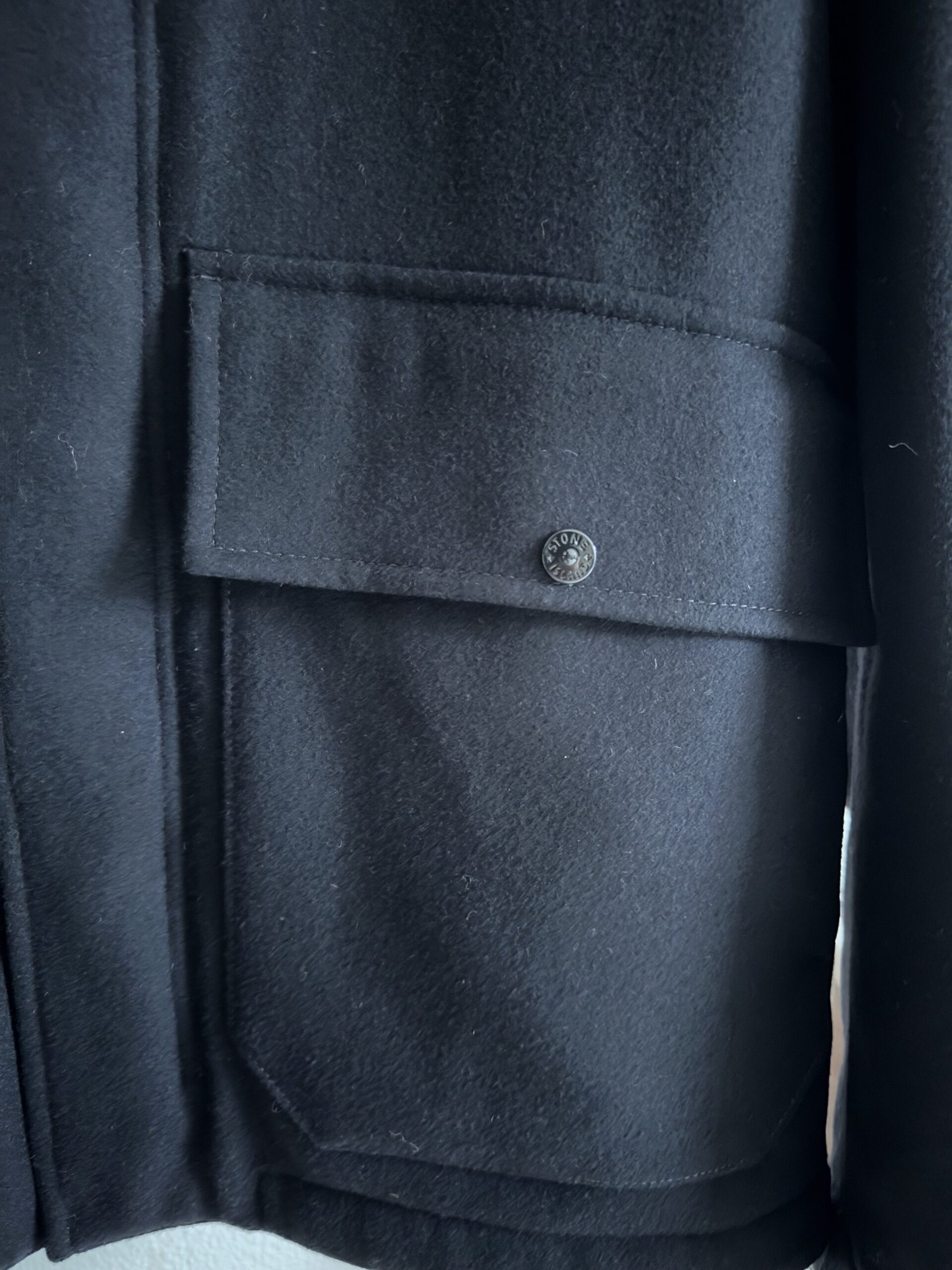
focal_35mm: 24
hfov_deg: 56.8
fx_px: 880
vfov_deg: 71.6
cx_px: 476
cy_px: 635
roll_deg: +1.2
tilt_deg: -9.9
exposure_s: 1/12
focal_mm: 6.76
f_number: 1.78
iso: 2000
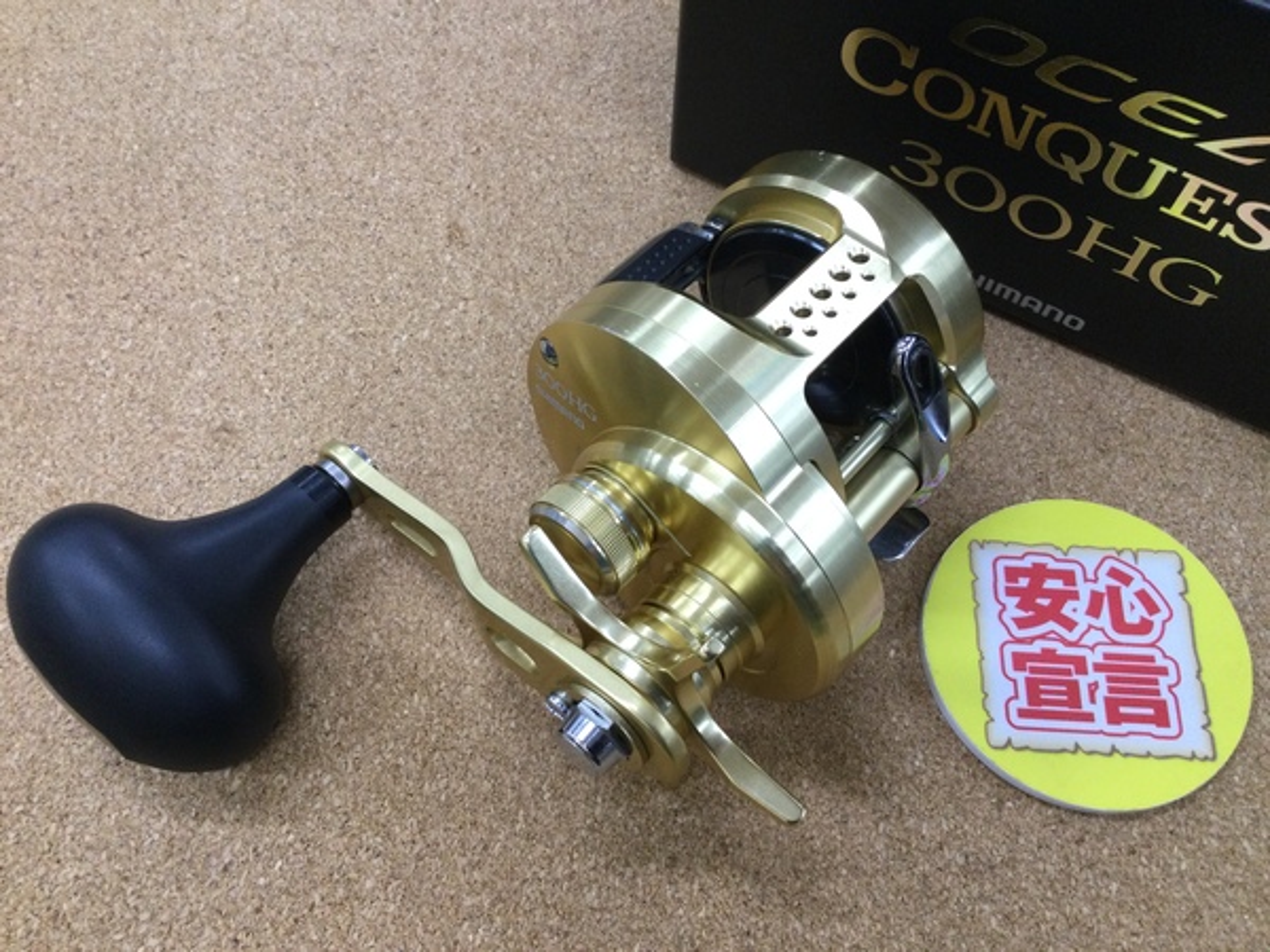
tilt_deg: -63.4
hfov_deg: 58.4
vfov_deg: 45.4
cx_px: 635
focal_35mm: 31
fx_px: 1137
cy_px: 476
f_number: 2.4
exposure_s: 1/30
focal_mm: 3.3
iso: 40
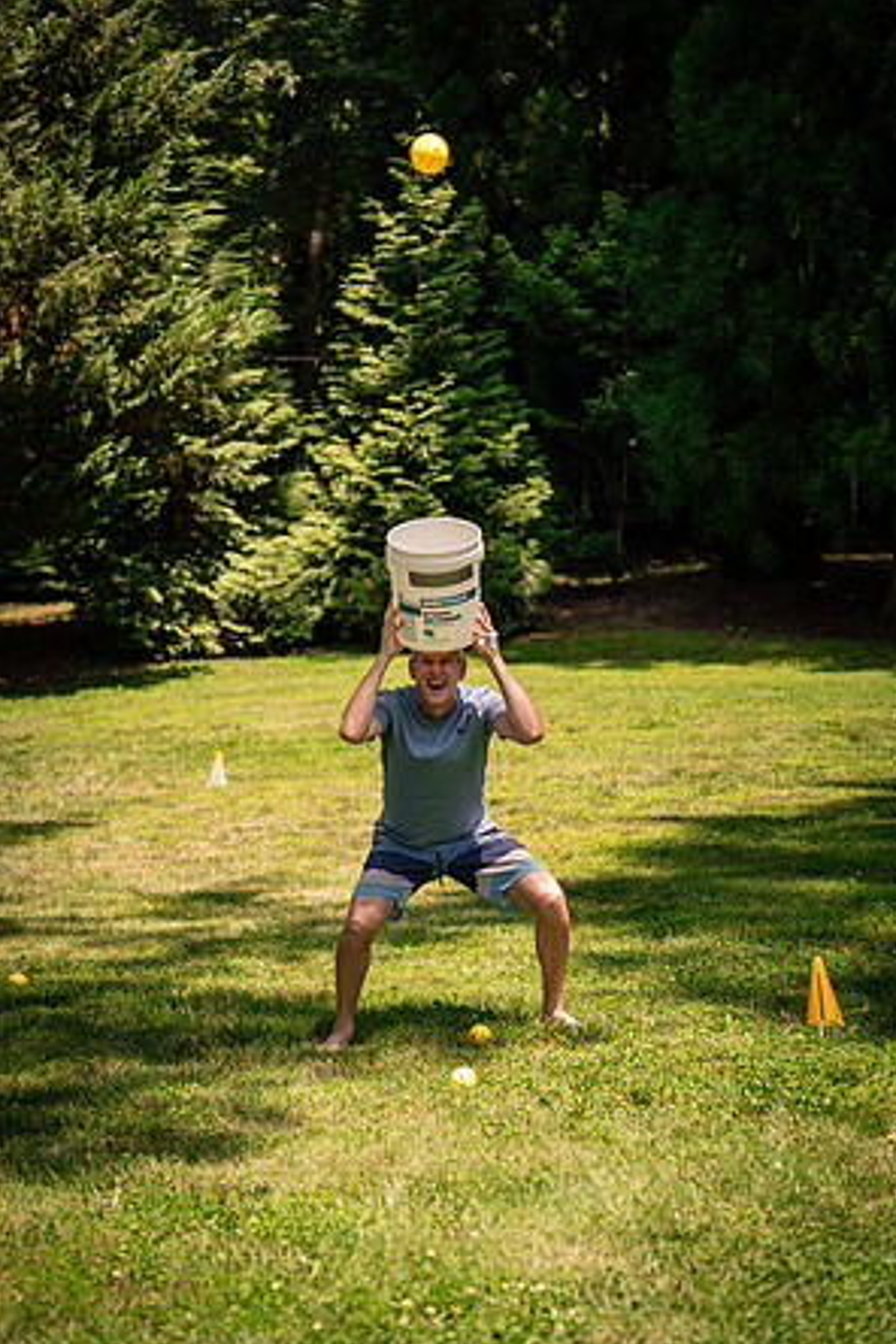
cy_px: 678
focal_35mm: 71
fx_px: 2650
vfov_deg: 28.5
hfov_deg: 19.2
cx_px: 451
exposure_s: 1/3200
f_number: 2.8
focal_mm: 70
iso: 400
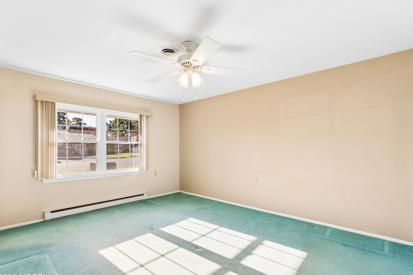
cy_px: 144
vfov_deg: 73.7
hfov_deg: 96.7
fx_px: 184
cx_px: 211
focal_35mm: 16
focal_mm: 15
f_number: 7.1
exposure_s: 1/500
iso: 1250
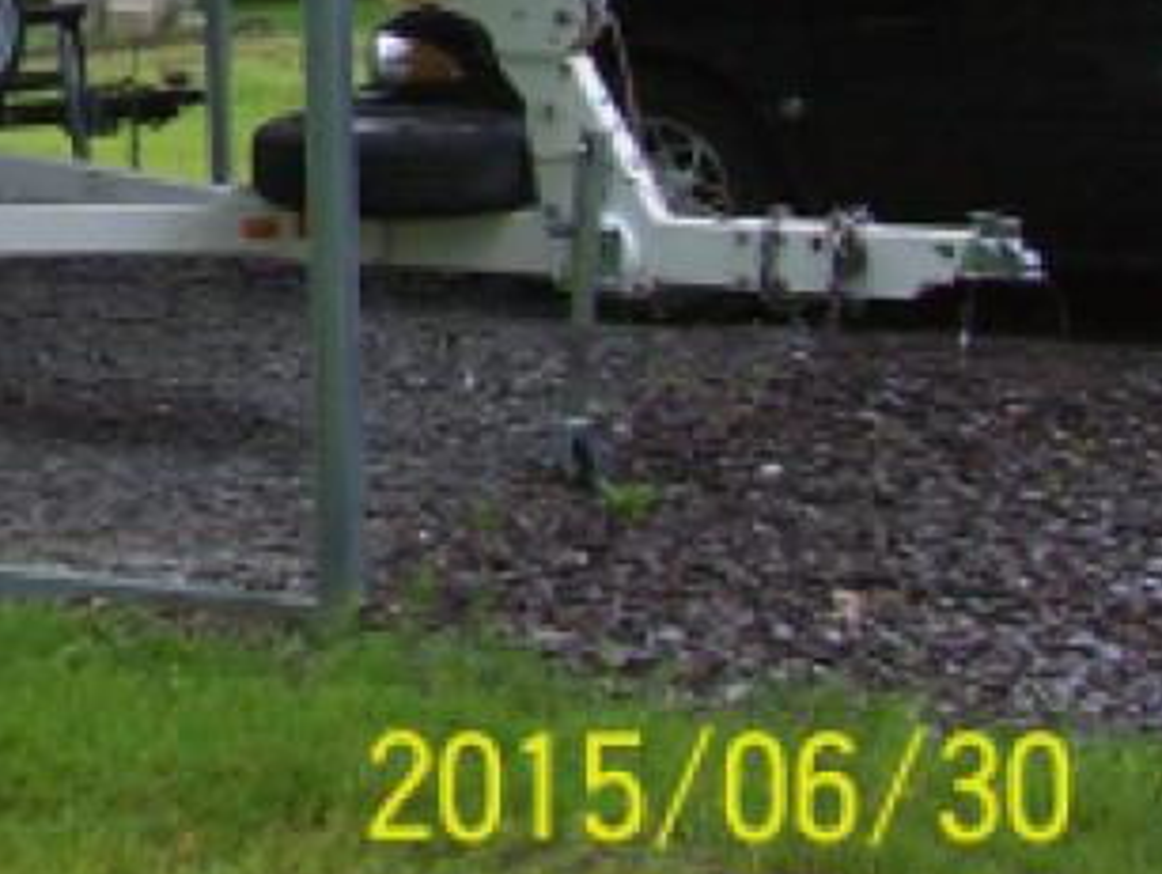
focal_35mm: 120
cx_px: -670
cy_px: -316
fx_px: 4033
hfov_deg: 15.0
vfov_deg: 12.0
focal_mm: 6
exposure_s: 1/135
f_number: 2.7
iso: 80
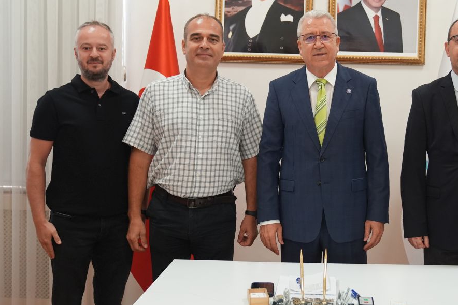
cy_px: 147
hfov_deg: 35.2
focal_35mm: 56
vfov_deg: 24.2
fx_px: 712
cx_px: 312
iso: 1600
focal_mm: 33
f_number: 3.2
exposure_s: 1/125
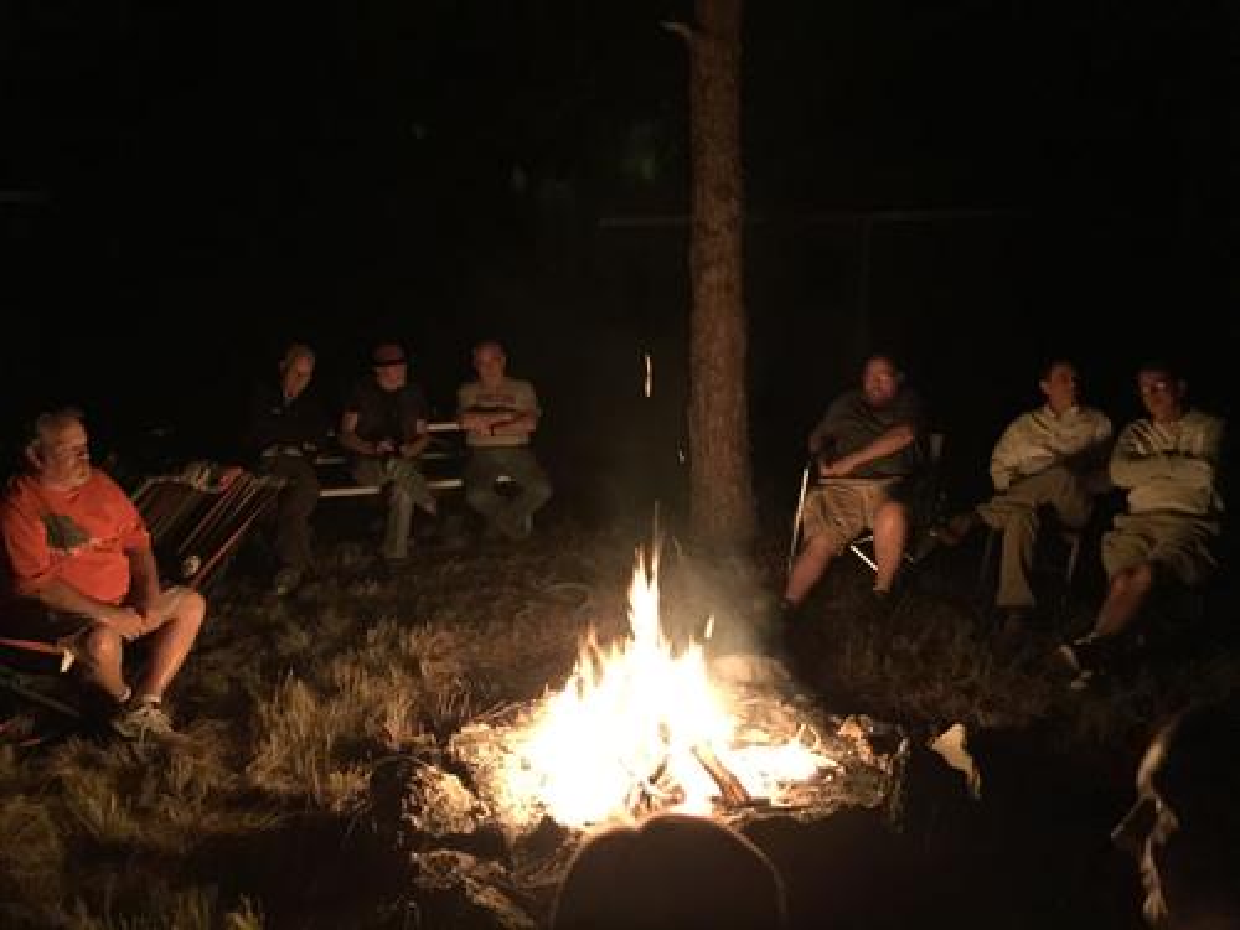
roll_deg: -0.4
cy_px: 465
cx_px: 620
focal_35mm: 29
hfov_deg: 61.7
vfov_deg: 48.2
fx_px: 1039
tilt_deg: -10.0
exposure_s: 1/4
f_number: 2.2
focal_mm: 4.15
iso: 500
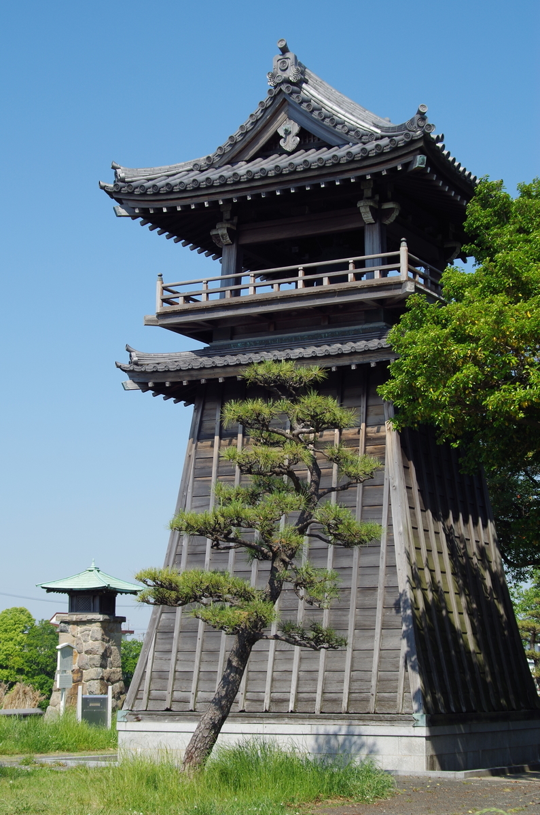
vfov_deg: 27.0
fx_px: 1695
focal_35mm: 75
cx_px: 270
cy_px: 408
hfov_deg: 18.1
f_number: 6.3
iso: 100
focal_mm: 50
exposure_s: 1/250
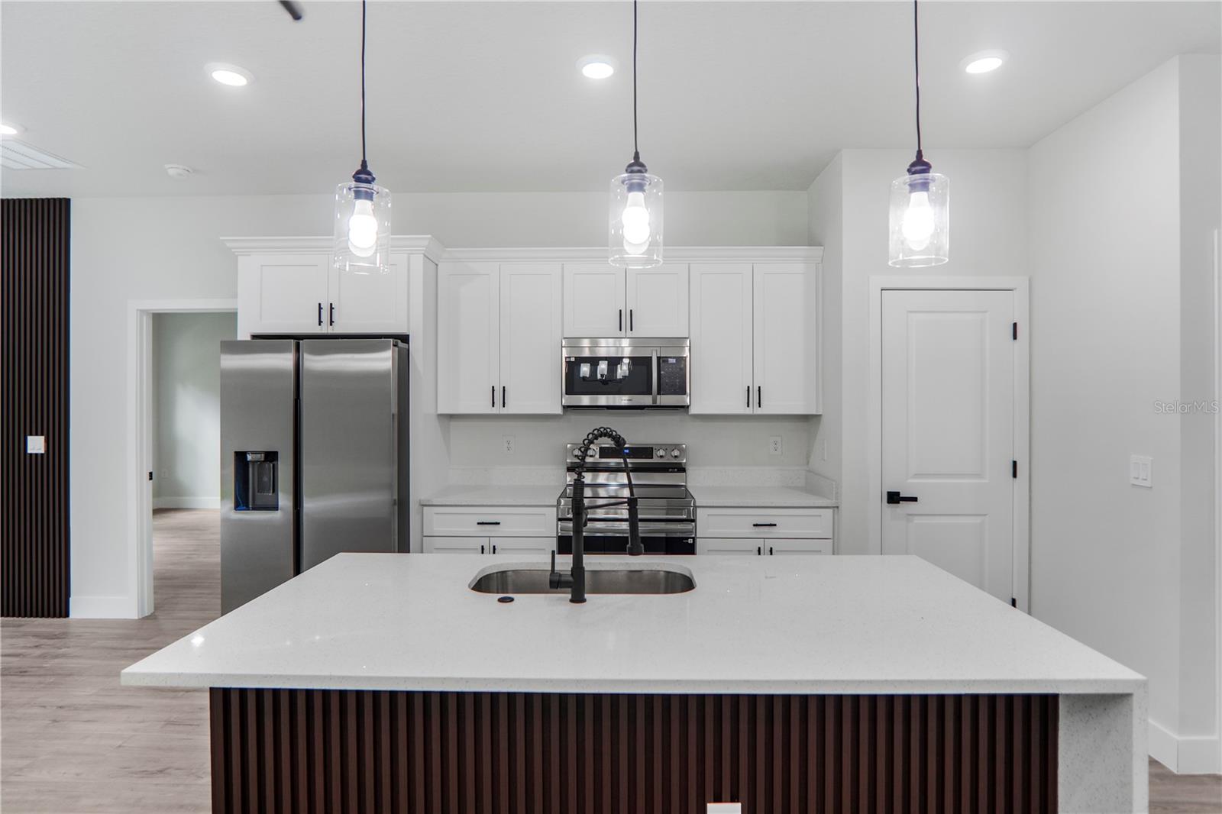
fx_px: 611
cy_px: 407
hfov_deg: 90.0
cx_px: 611
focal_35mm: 18
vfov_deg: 67.4
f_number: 2.5
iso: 100
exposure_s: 1/80
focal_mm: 12
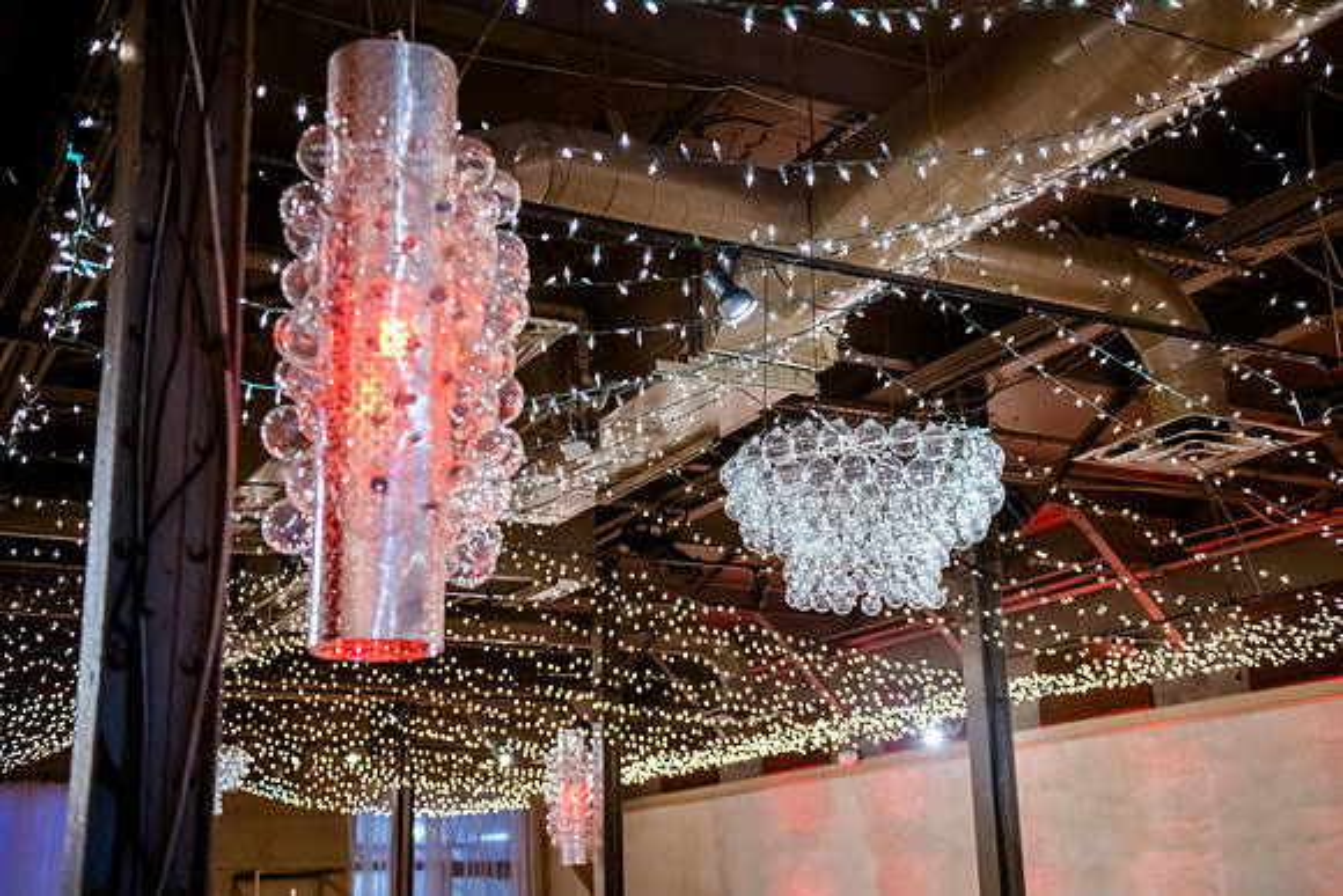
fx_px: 1724
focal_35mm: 46
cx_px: 672
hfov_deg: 42.6
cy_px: 470
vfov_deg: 29.1
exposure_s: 1/125
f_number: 2.8
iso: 3200
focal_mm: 44
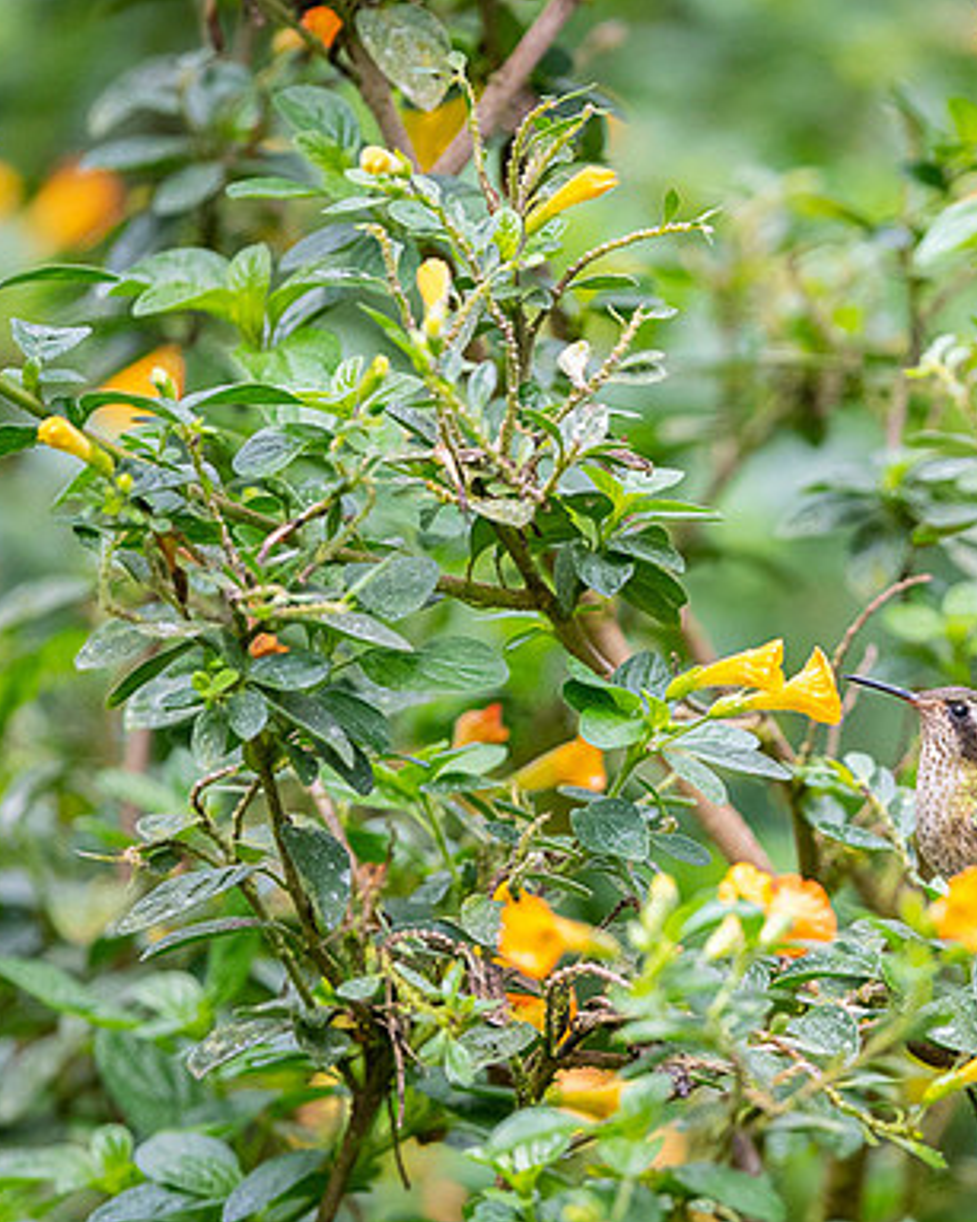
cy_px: 889
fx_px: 38400
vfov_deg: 1.8
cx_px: 890
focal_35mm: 1062
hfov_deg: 1.5
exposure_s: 1/2500
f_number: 4
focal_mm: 500
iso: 1600
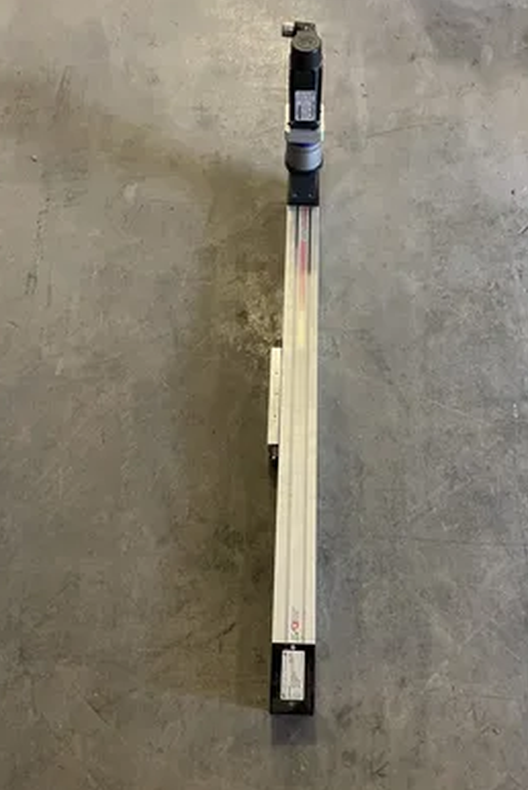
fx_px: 615
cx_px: 289
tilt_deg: -65.7
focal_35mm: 28
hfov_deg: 46.4
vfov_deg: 65.4
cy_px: 393
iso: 400
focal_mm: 4.2
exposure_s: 1/60
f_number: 1.6
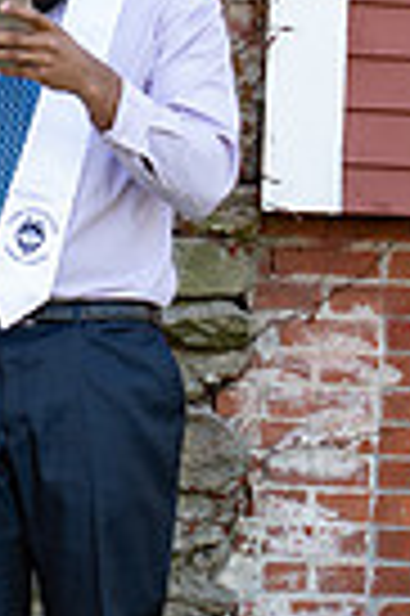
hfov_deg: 3.5
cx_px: -108
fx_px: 6747
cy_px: 306
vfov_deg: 5.2
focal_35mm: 394
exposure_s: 1/125
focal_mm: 80
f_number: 4.5
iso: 200
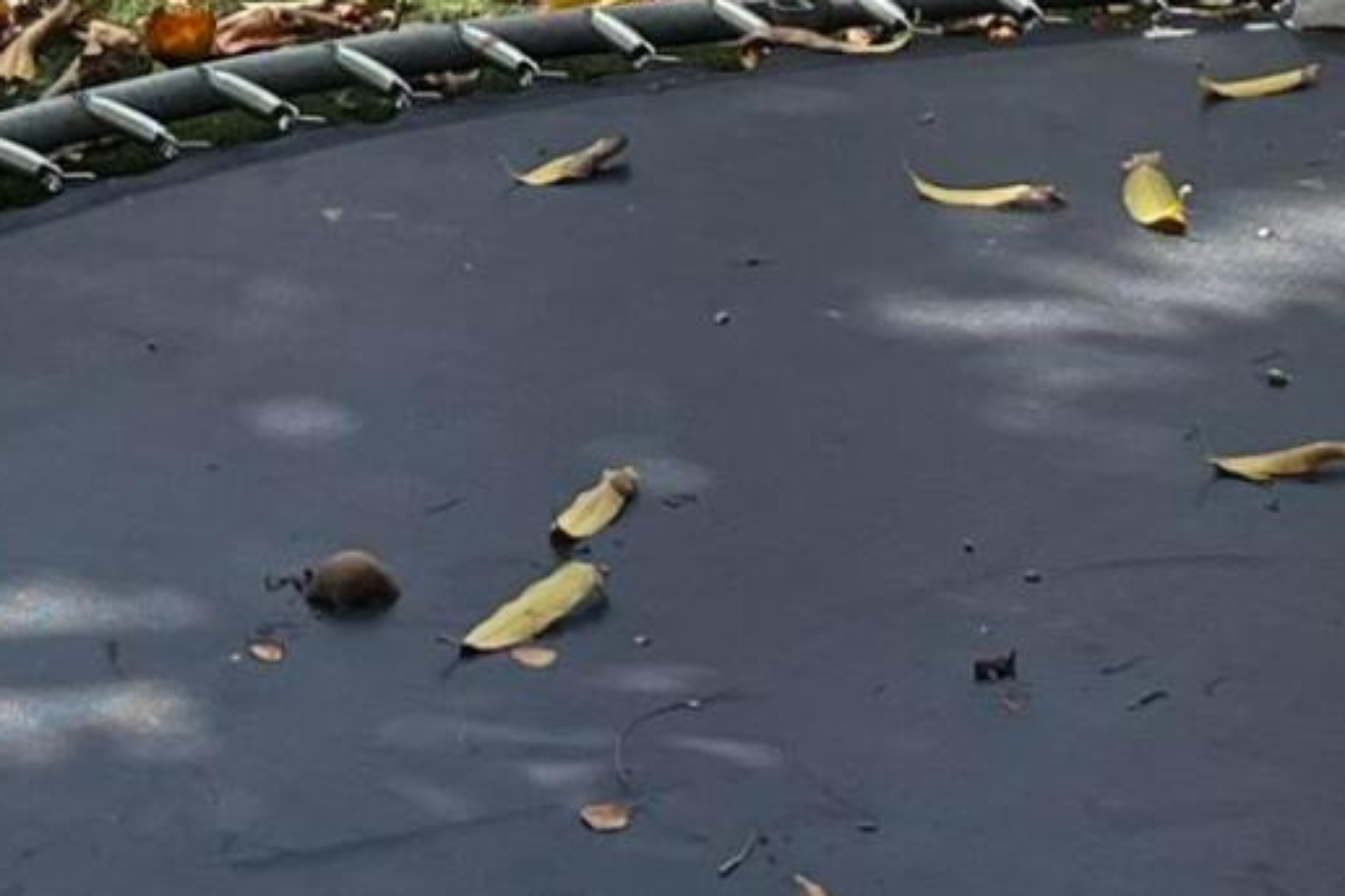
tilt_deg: -2.7
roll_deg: +0.1
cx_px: 216
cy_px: -1196
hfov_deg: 13.5
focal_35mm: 151
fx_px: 5641
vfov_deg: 8.4
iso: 50
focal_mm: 5.1
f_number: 1.6
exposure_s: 1/1458
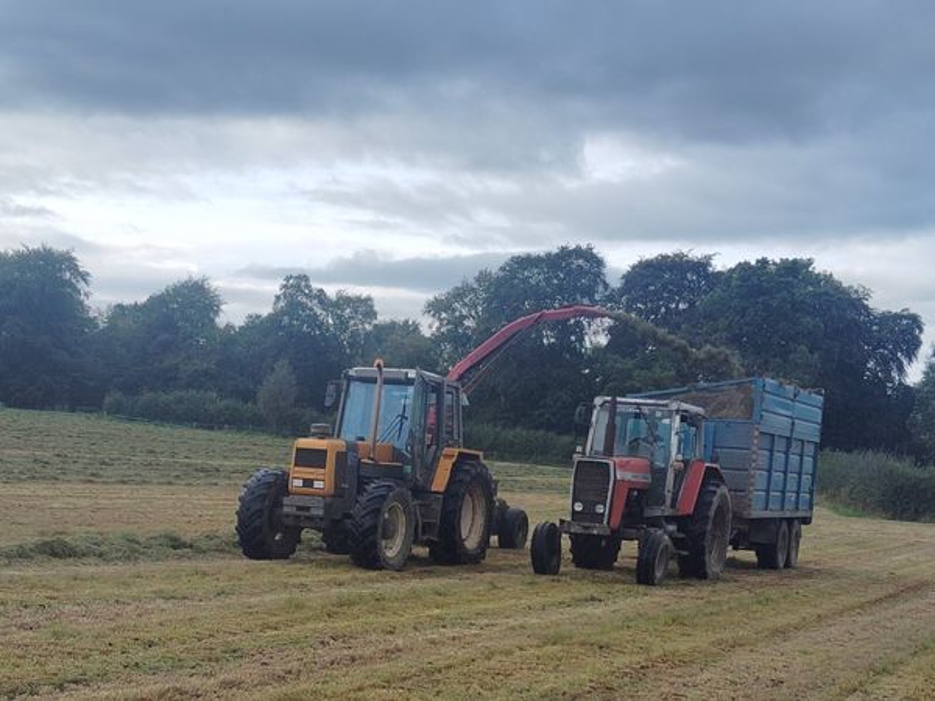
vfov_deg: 49.7
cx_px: 468
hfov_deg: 63.4
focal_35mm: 28
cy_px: 350
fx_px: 756
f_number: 1.8
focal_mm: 4.22
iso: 50
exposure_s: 1/315
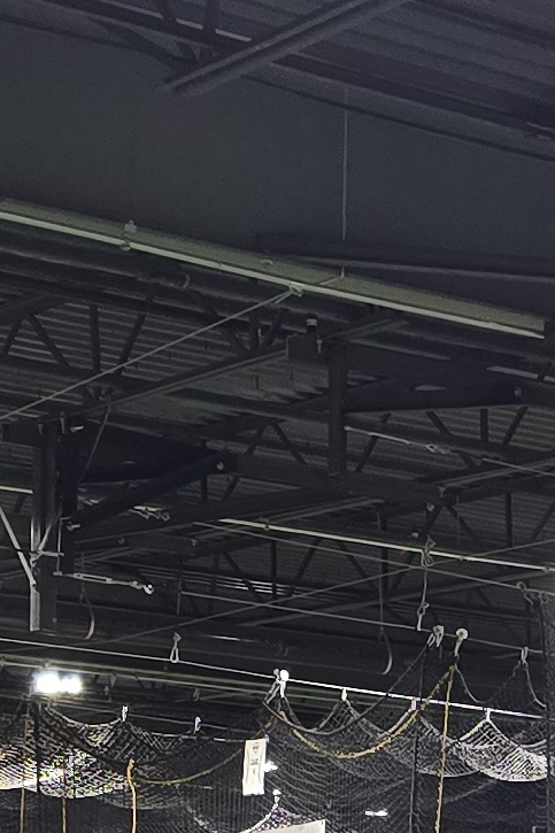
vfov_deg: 14.3
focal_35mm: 132
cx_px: 807
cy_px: 1309
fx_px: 3054
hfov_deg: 10.1
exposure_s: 1/120
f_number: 1.7
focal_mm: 6.3
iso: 640
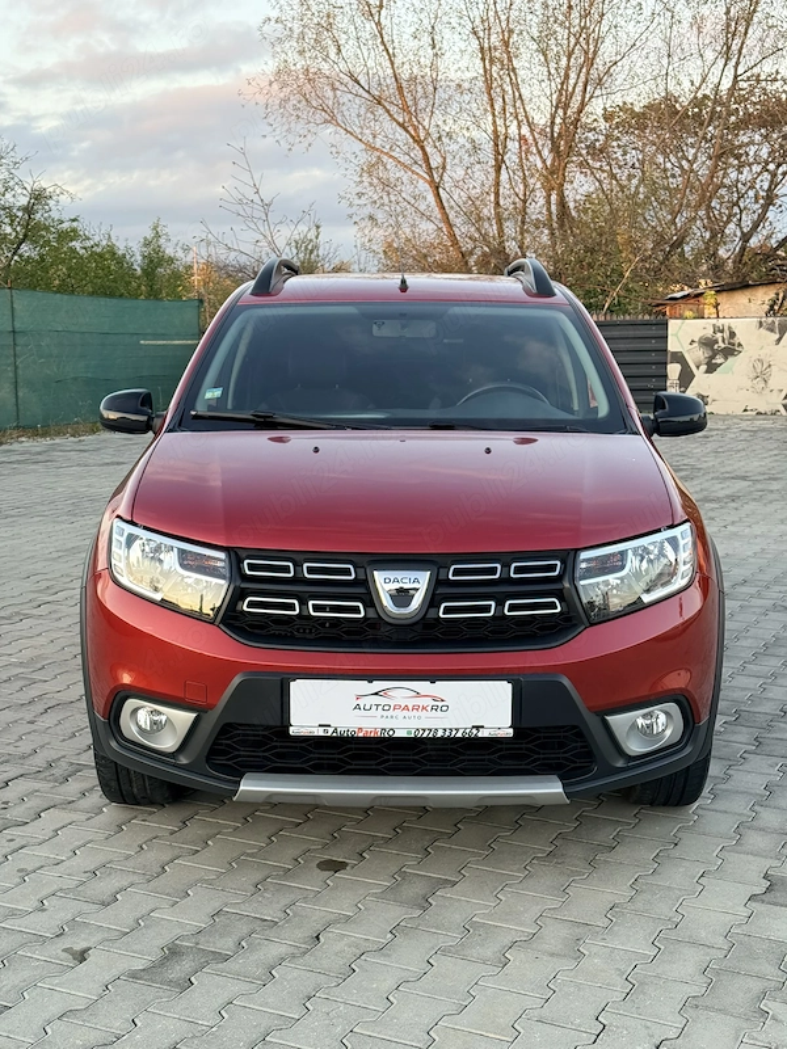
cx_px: 394
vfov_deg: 39.7
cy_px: 524
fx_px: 1455
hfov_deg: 30.3
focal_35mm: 48
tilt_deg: -7.3
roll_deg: +1.3
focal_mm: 6.76
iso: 80
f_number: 1.78
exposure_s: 1/208
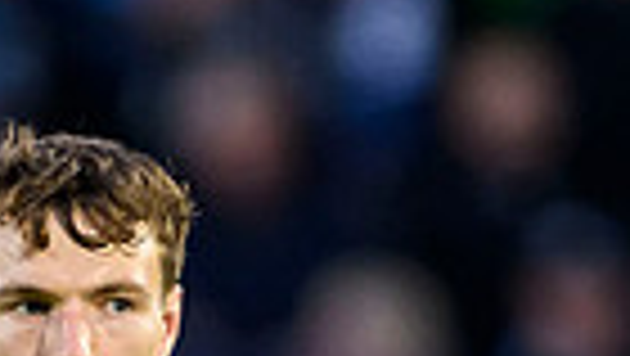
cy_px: 1077
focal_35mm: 2745
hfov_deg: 0.8
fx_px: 45890
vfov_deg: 0.4
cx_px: 110
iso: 4000
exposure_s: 1/1600
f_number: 3.2
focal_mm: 400
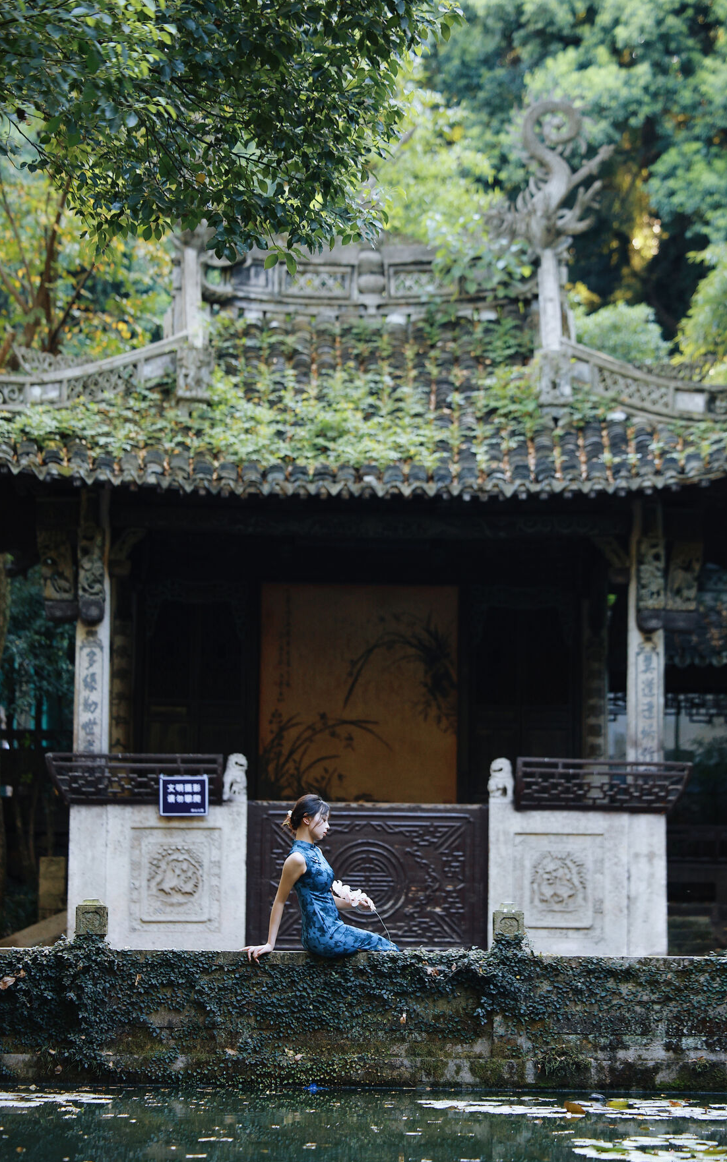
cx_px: 387
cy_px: 592
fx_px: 3265
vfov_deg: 20.2
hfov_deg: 12.7
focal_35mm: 103
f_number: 2.8
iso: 1250
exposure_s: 1/250
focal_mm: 100
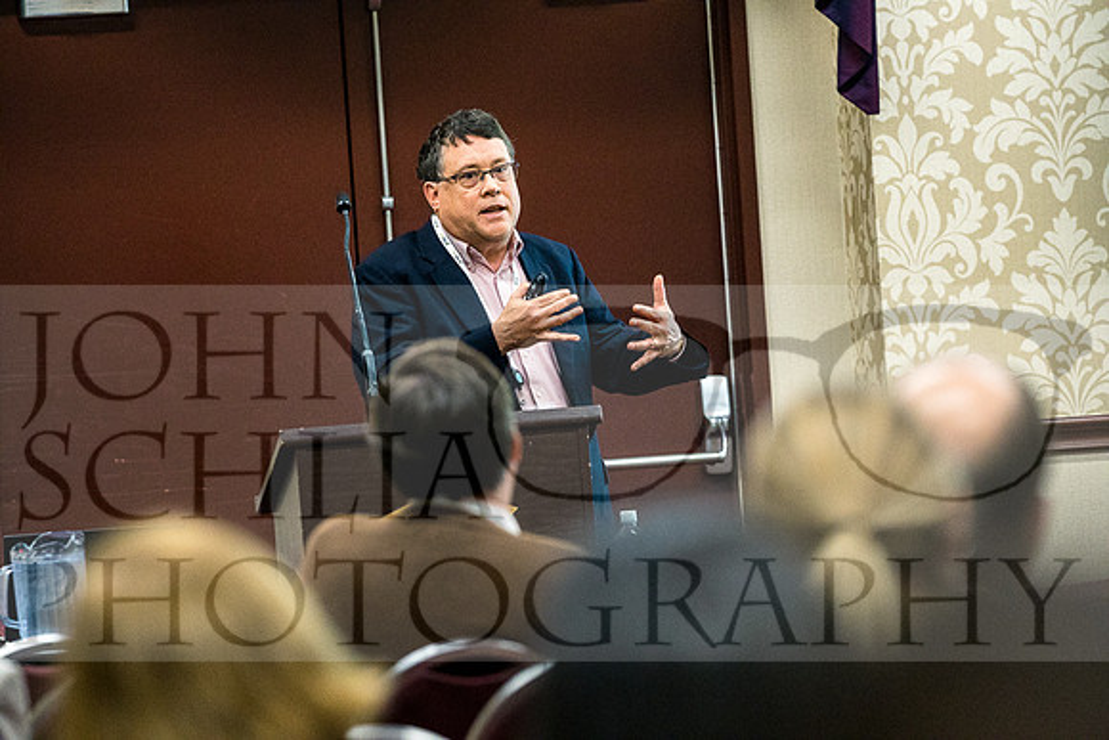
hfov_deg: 8.1
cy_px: 370
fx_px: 7857
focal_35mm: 255
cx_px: 554
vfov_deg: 5.4
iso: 3200
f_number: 3.5
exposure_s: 1/160
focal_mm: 170
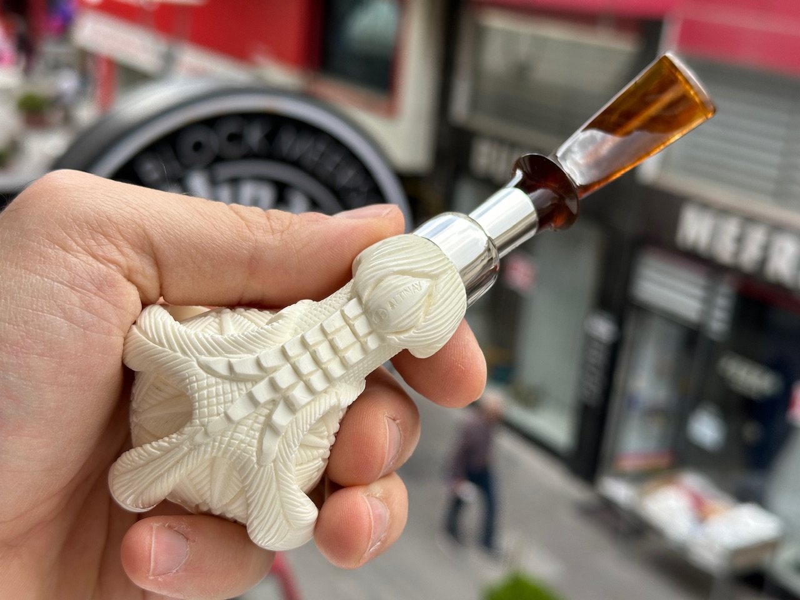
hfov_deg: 39.7
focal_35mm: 48
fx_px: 1109
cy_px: 300
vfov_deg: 30.3
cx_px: 400
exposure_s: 1/756
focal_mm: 6.86
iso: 64
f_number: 1.78
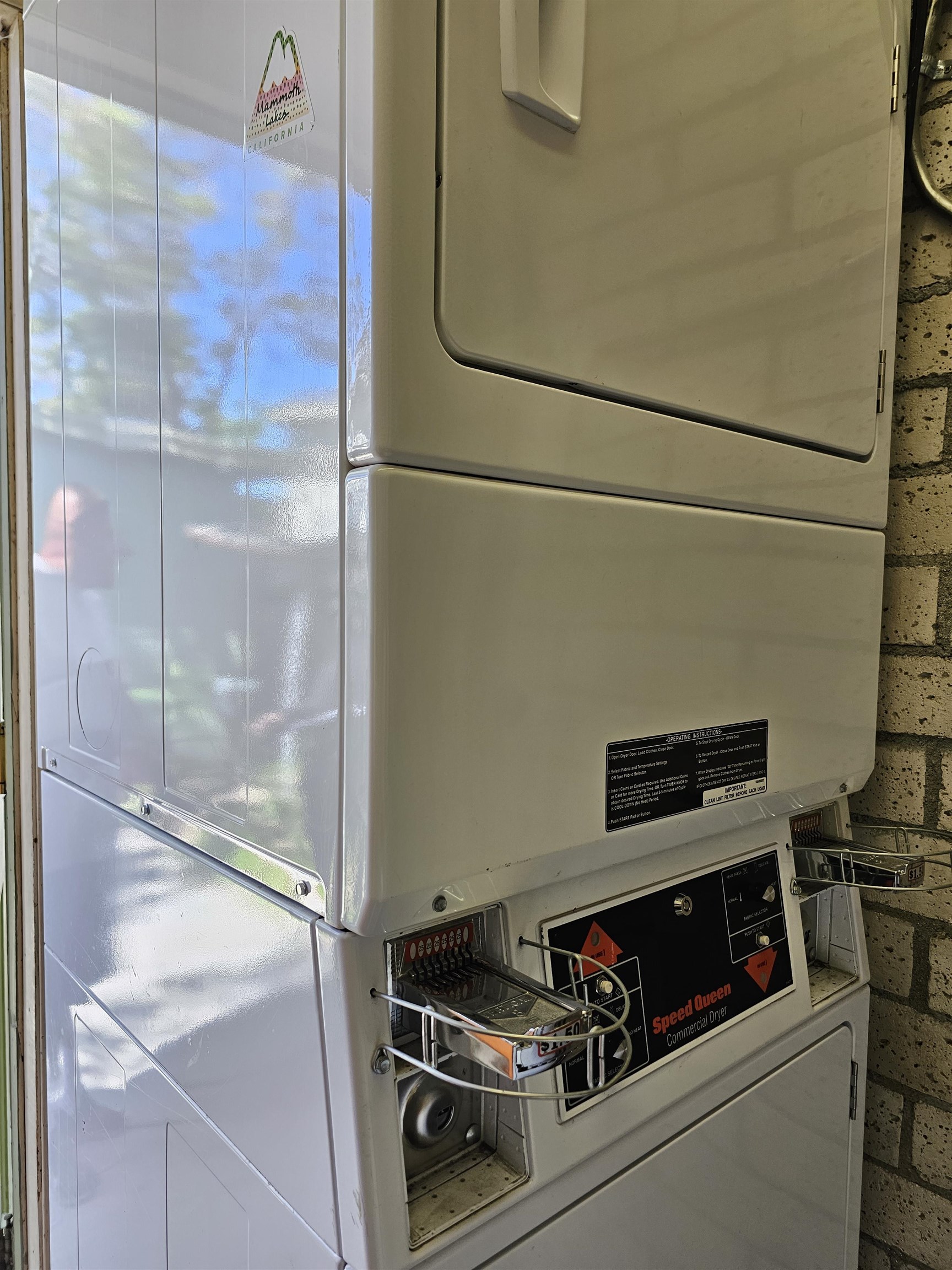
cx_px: 476
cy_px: 635
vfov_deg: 73.9
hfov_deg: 58.9
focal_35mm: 23
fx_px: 843
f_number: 1.7
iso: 160
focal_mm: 6.3
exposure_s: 1/120
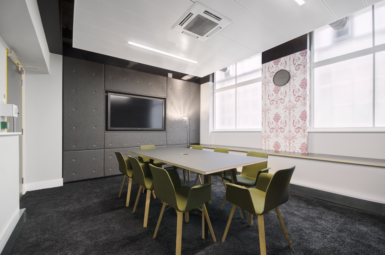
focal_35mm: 15
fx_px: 160
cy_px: 128
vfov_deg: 77.1
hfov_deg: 100.5
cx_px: 192
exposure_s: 1/3
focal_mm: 10
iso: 200
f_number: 8
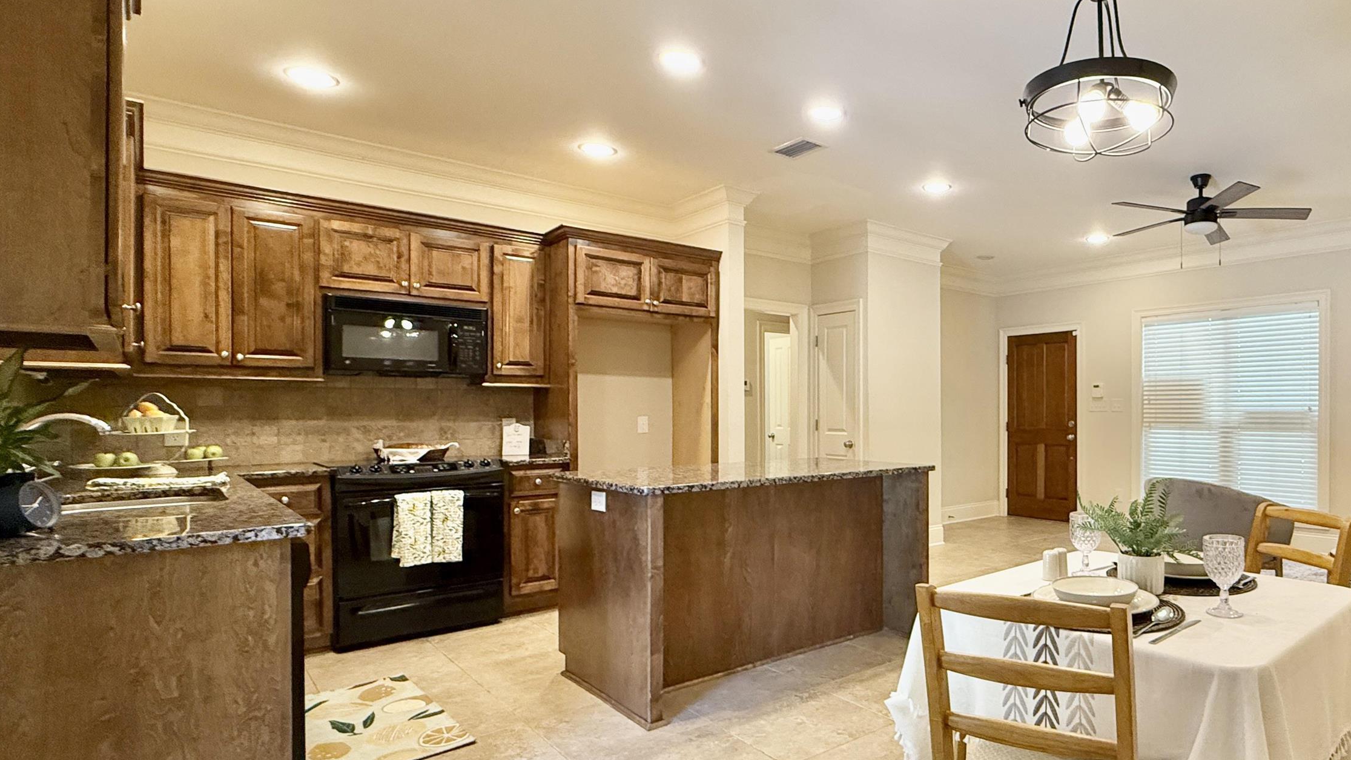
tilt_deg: -0.4
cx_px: 927
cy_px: 412
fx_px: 752
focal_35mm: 21
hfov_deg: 80.4
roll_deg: +0.0
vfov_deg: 53.5
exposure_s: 1/120
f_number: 2.2
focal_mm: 2.22
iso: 500
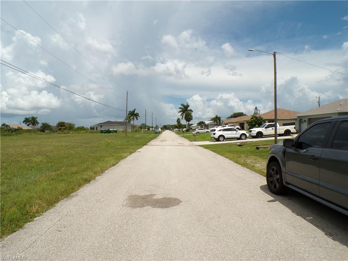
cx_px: 174
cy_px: 130
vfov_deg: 56.8
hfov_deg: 71.6
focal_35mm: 24
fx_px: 241
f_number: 5.8
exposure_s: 1/800
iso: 100
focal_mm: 4.3
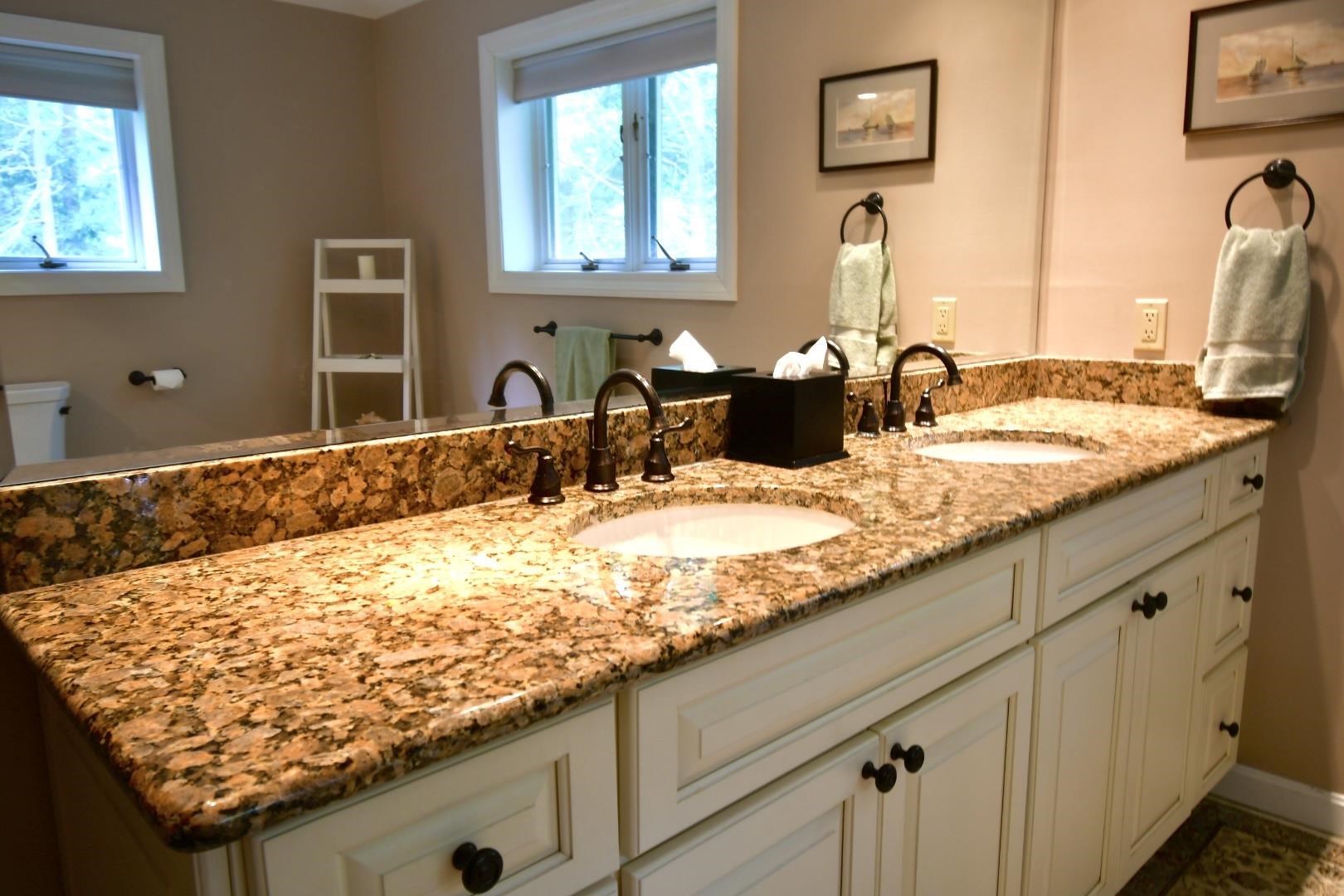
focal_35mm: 25
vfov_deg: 51.3
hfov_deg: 71.5
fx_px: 933
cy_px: 448
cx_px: 672
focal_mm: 17
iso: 250
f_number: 5.3
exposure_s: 1/6
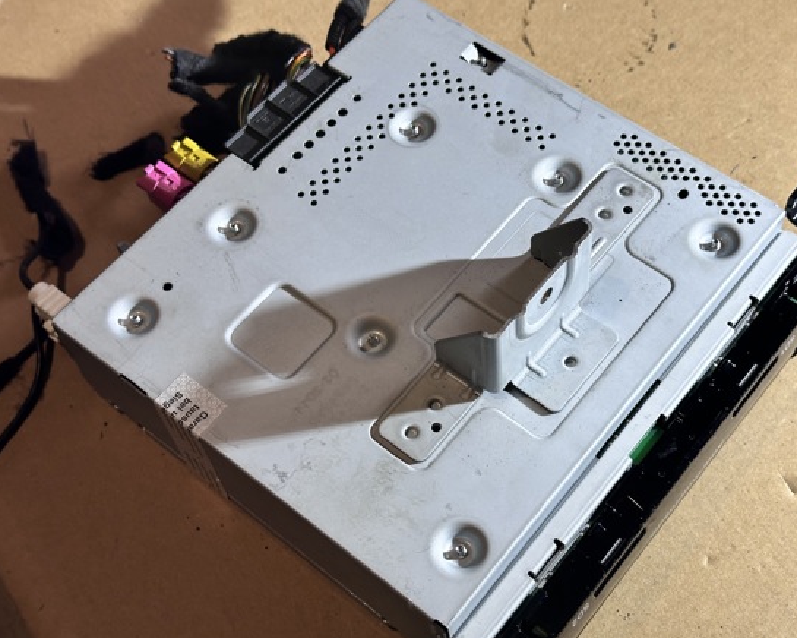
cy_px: 302
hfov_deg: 34.1
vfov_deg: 27.6
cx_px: 459
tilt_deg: -61.9
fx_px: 1297
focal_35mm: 55
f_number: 1.78
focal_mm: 6.86
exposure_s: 1/90
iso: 80
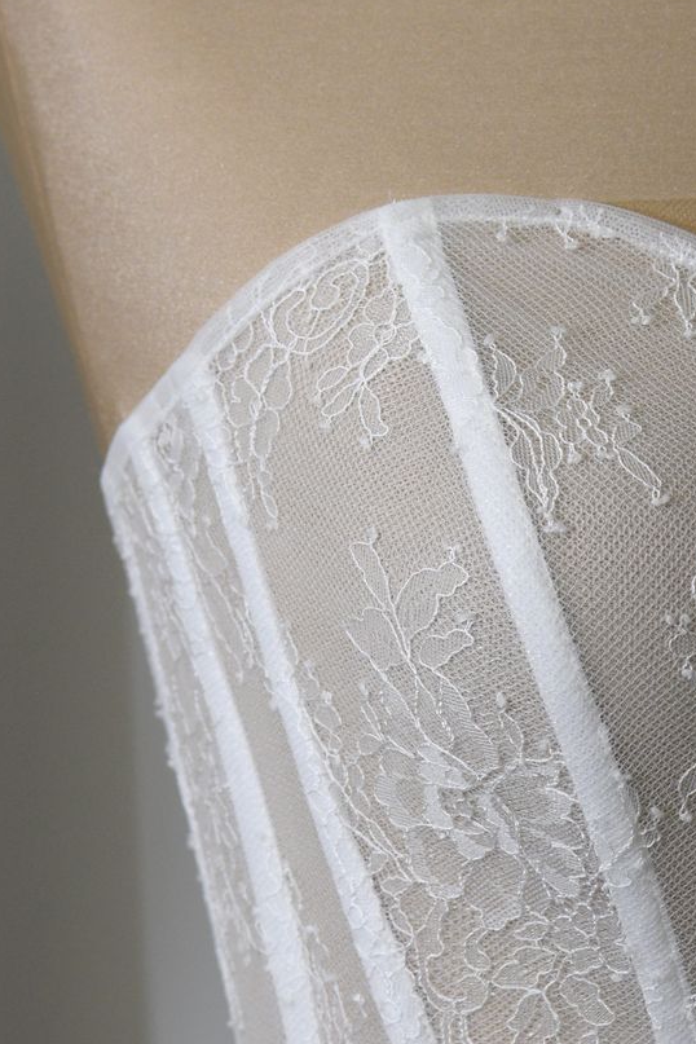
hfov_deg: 11.7
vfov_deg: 17.5
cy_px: 532
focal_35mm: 117
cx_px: 536
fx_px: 3396
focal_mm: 35
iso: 400
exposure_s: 1/80
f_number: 4.5
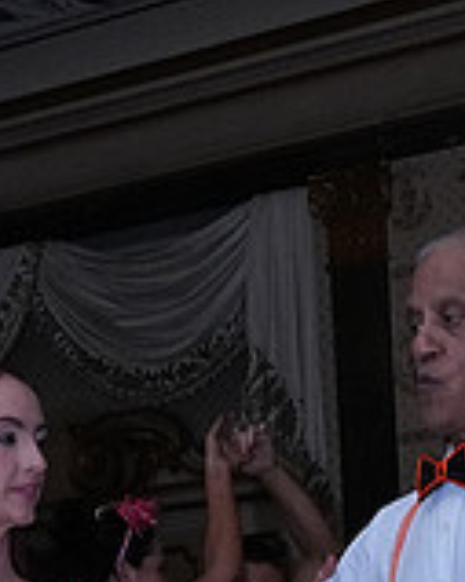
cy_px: 992
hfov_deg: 10.7
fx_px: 2480
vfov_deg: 12.4
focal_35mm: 144
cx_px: 262
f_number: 9
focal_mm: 28
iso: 5000
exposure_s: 1/200
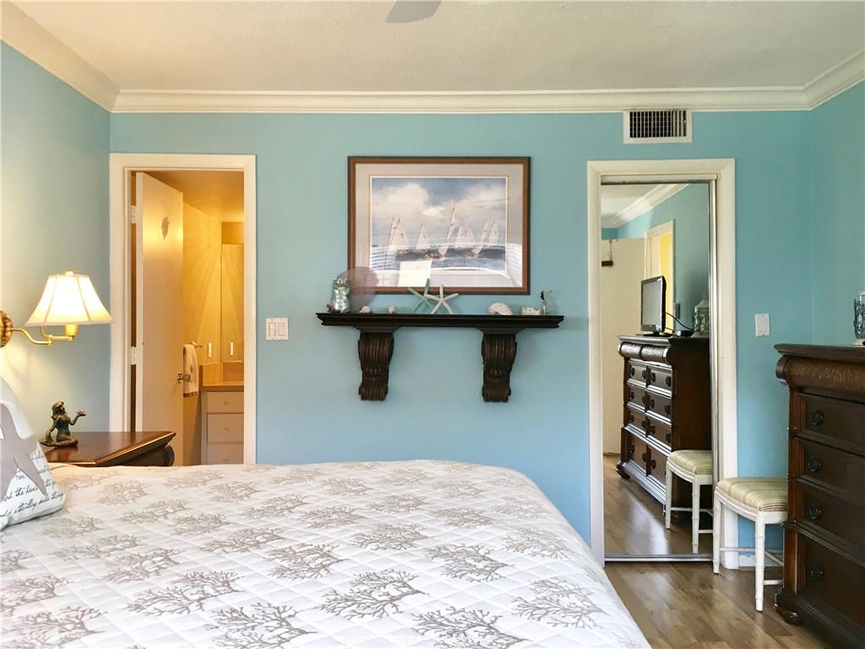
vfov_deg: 48.2
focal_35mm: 29
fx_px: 725
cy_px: 324
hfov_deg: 61.7
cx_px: 432
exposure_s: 1/30
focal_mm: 4.15
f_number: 2.2
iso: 64
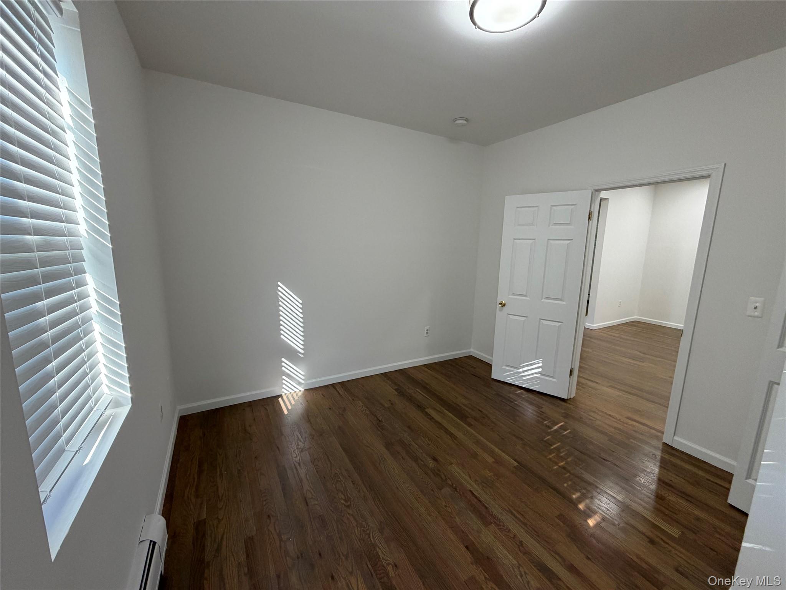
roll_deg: -0.9
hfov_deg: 102.1
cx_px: 393
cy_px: 295
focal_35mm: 14
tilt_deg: -9.4
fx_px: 318
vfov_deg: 85.7
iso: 200
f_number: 2.2
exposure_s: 1/120
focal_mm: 2.22
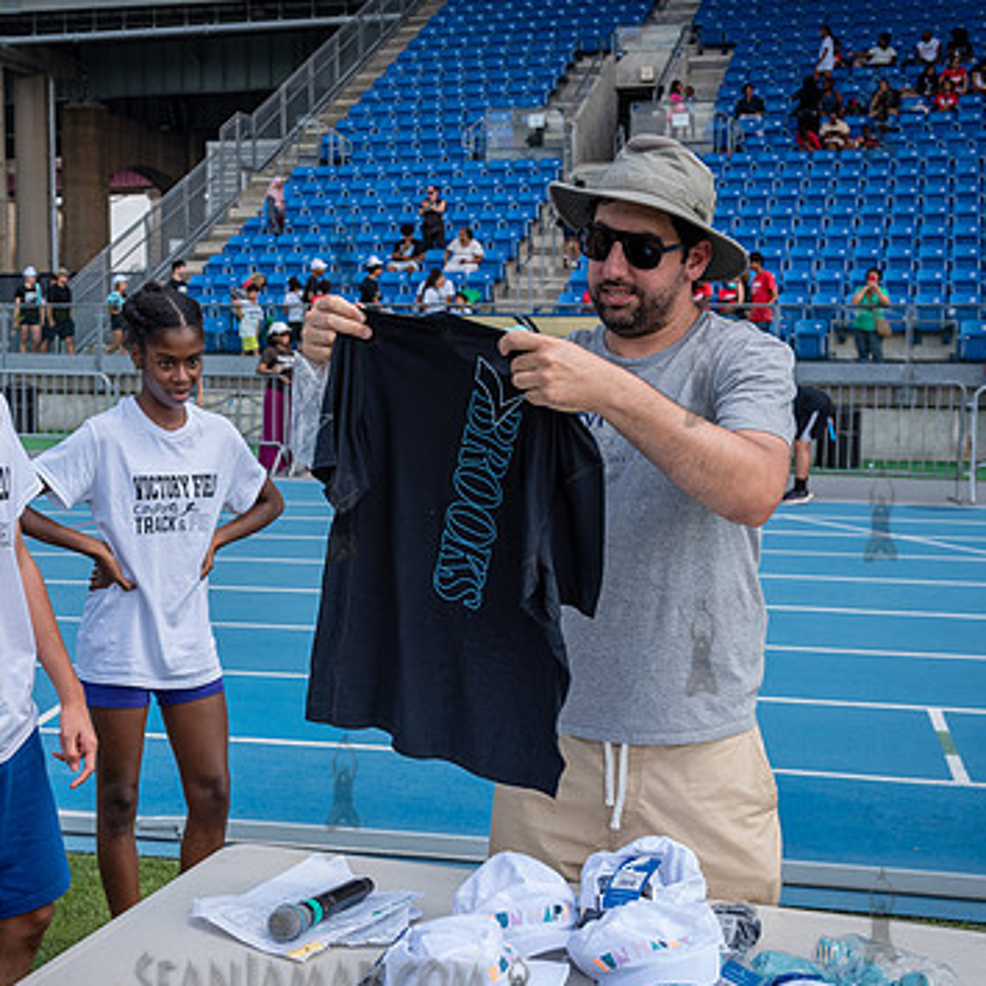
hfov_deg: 33.8
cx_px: 342
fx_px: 1611
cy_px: 512
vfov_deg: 34.0
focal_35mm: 50
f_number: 5
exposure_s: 1/800
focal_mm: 35
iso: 250
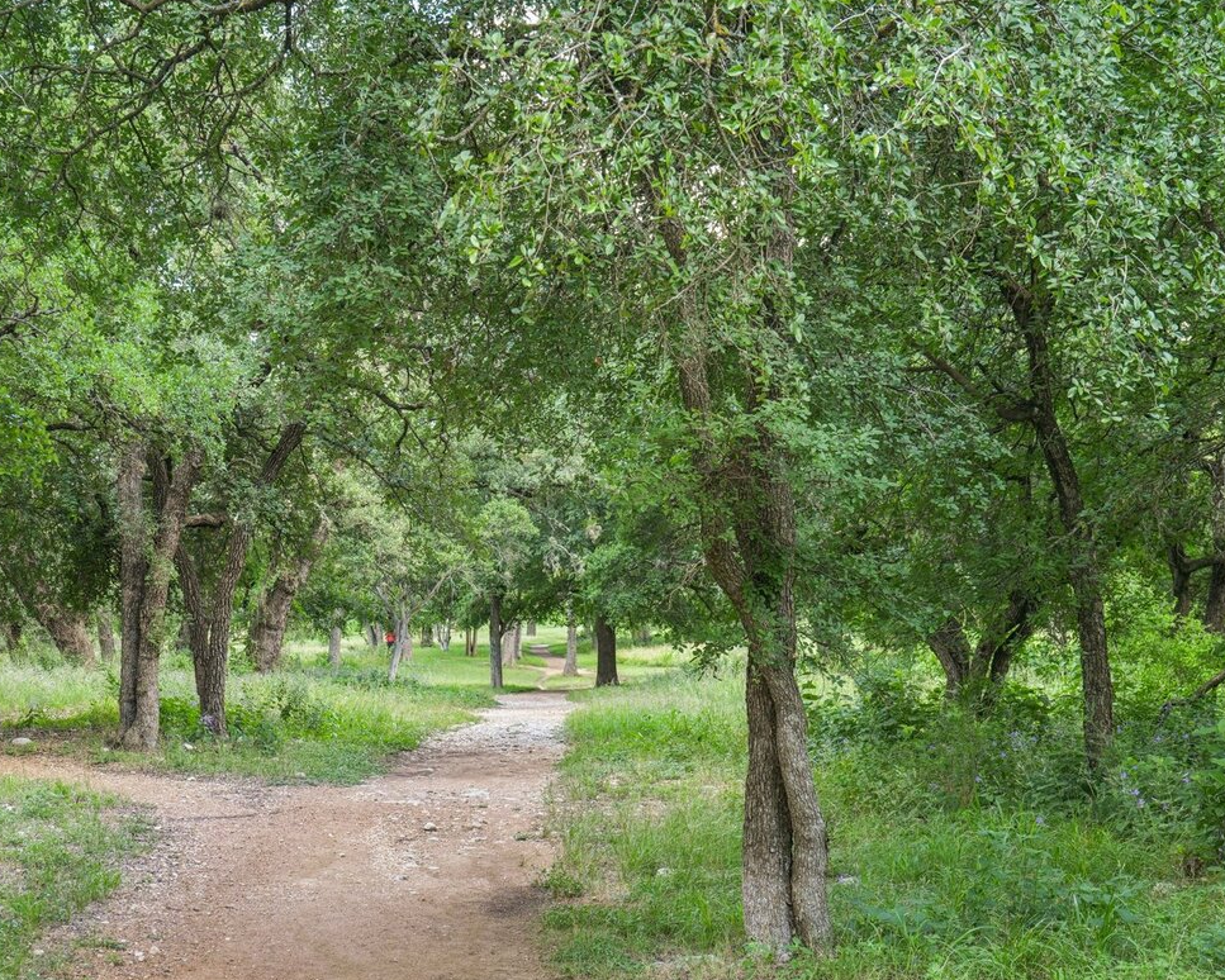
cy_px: 615
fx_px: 1994
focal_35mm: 55
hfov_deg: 34.1
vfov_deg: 27.5
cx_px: 522
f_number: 5.6
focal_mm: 35
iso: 200
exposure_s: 1/20
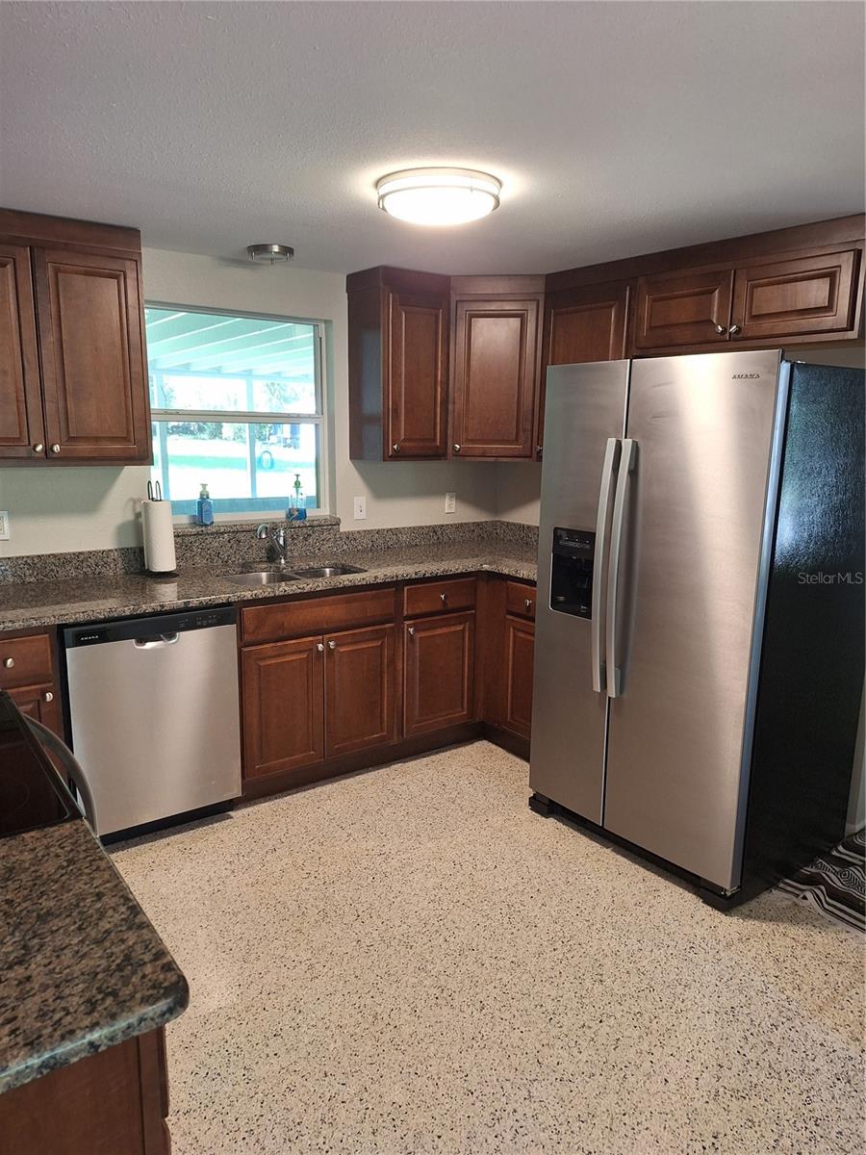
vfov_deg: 73.9
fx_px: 767
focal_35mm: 23
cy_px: 578
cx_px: 433
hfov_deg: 58.9
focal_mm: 5.54
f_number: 1.8
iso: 100
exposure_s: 1/40
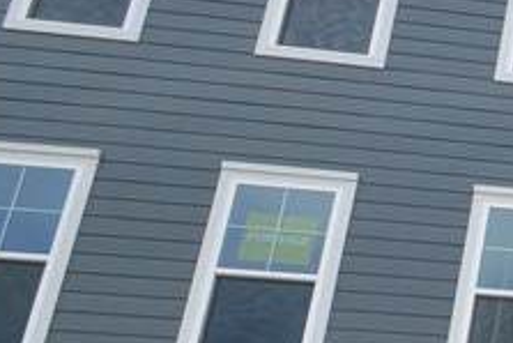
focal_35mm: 73
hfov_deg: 17.6
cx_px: 1072
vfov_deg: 17.8
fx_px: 1041
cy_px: 412
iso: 100
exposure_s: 1/250
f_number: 8
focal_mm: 10
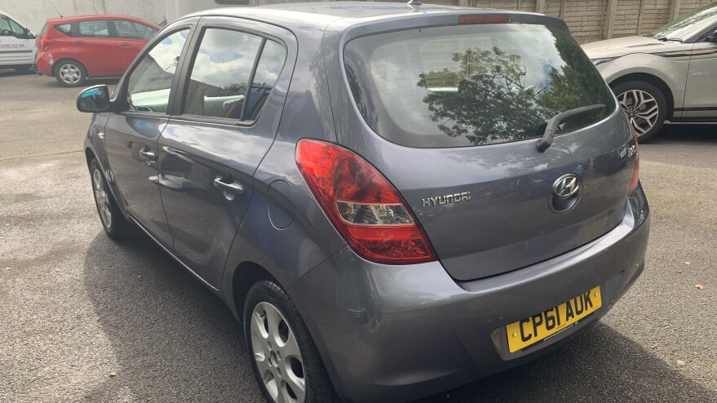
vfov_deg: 39.9
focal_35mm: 29
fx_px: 551
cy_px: 249
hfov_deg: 66.1
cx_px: 361
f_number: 1.8
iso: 25
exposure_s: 1/355
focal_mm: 4.25
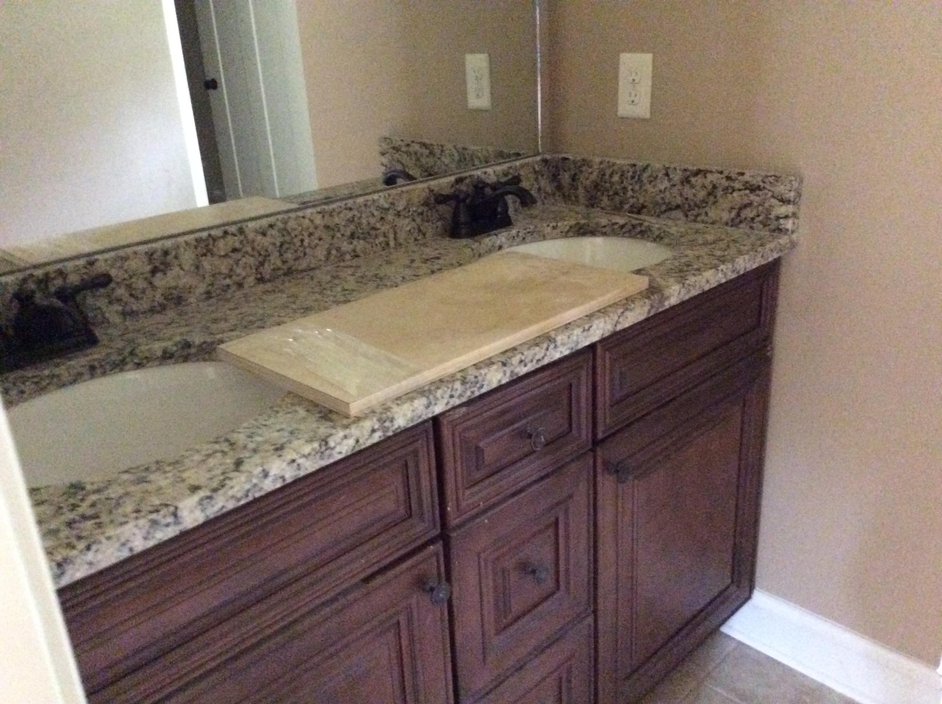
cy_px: 352
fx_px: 870
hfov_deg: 56.9
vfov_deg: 44.1
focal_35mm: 32
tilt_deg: -23.5
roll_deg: +2.6
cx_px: 471
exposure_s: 1/15
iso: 640
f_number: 2.4
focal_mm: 3.3
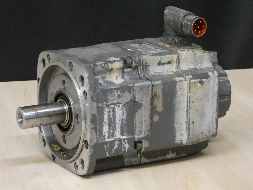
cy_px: 95
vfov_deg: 9.1
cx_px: 126
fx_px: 1199
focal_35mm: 164
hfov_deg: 12.0
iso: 1600
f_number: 5.4
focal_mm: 29.5
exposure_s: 1/60
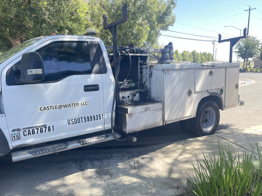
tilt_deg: -10.7
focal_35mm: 25
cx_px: 131
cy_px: 98
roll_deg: +1.3
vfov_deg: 54.9
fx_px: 189
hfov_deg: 69.4
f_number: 1.6
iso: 32
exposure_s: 1/286
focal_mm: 5.1
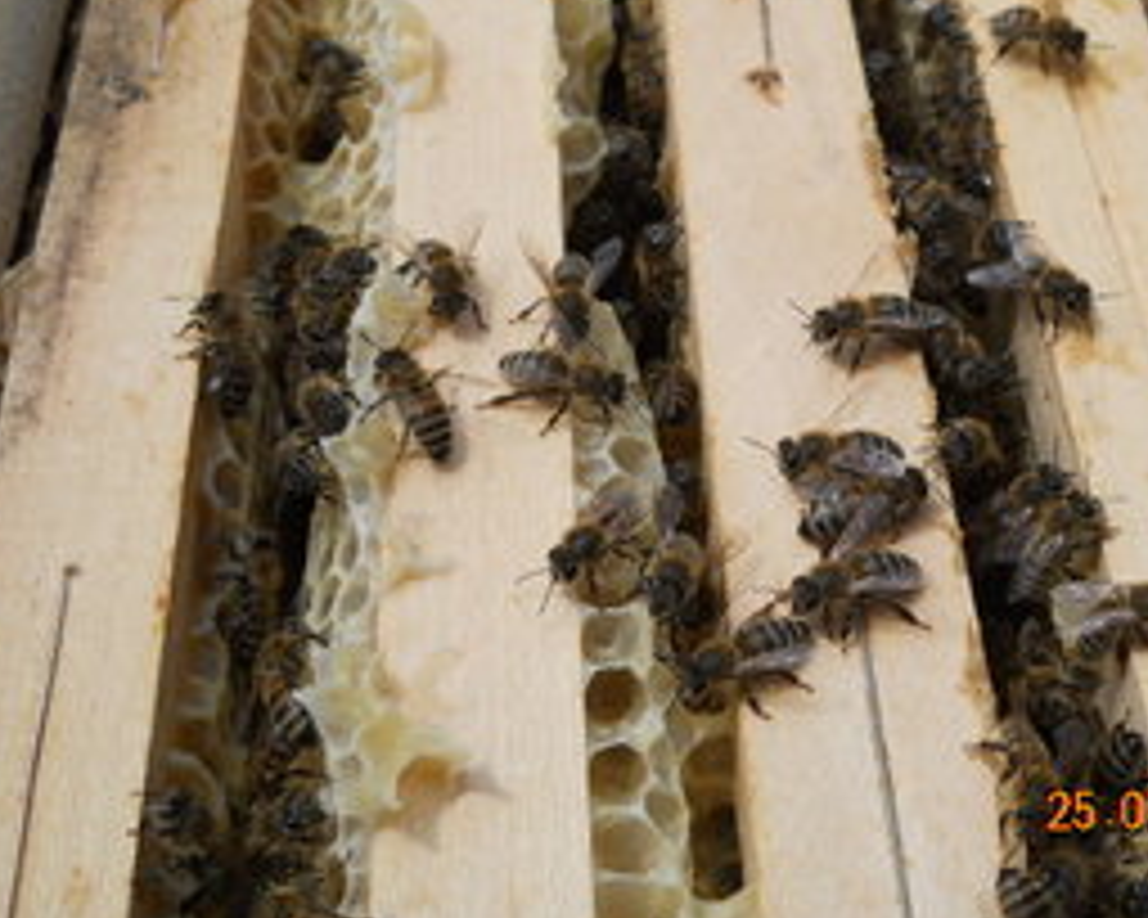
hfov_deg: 34.0
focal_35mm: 55
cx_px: 716
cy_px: 344
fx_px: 1869
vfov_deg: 27.5
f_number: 5.5
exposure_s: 1/640
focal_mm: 6.72
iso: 80
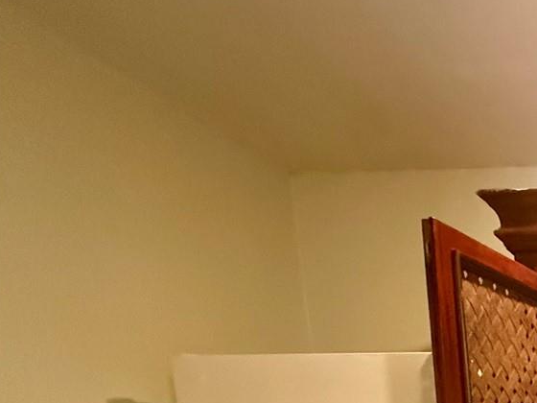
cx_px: 760
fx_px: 621
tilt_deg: -8.9
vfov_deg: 28.8
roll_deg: +0.1
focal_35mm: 40
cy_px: 533
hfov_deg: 31.0
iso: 1000
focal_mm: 2.22
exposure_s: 1/40
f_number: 2.2
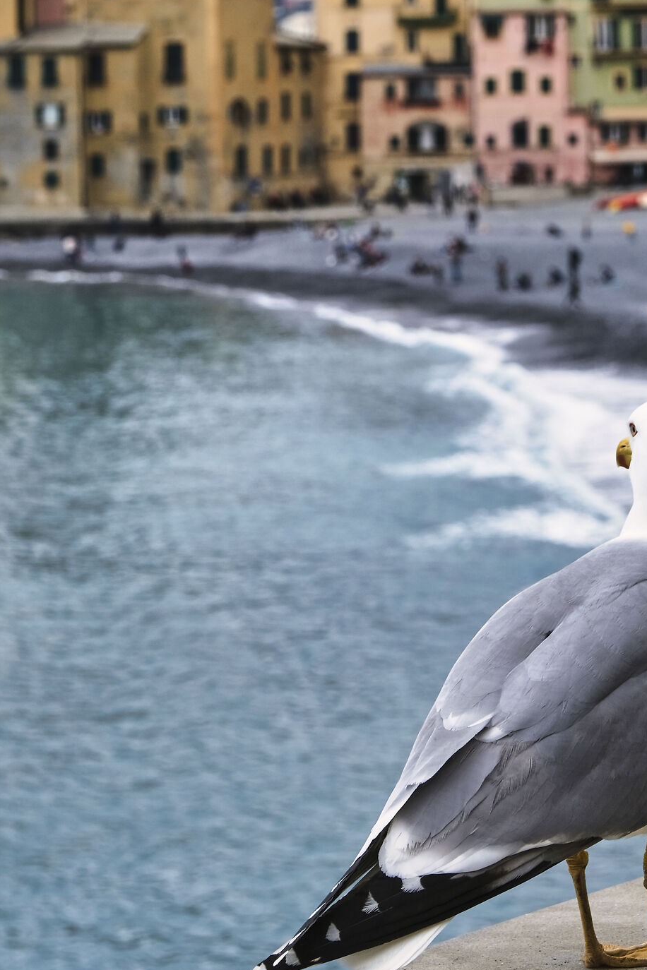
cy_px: 301
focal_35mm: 145
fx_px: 3909
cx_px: 360
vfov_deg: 14.1
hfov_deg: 9.5
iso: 250
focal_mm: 55
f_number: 8
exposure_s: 1/320
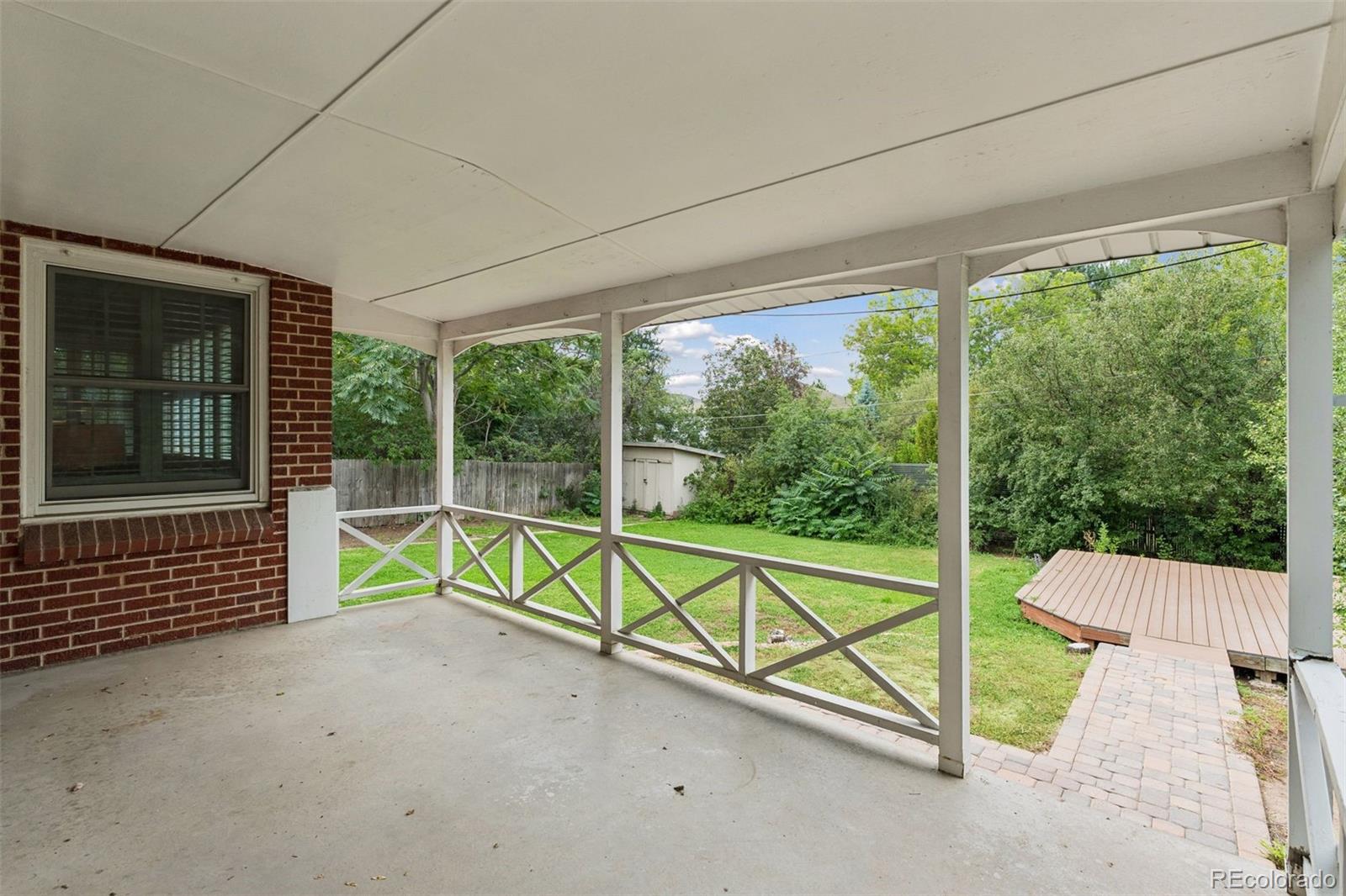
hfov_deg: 93.3
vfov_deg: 70.4
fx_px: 635
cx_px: 673
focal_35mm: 17
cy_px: 448
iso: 400
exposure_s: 1/160
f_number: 9
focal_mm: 17
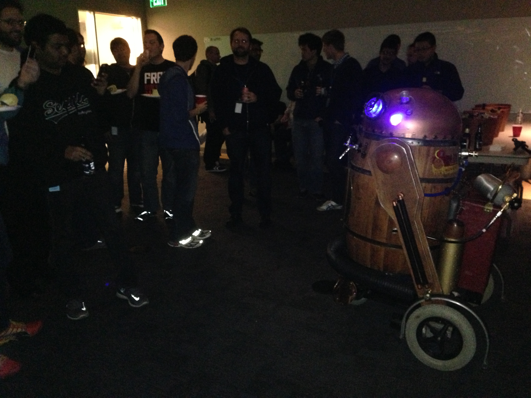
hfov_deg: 55.4
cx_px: 266
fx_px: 506
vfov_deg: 42.9
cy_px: 199
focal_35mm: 33
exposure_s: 1/16
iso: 800
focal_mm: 4.13
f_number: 2.4
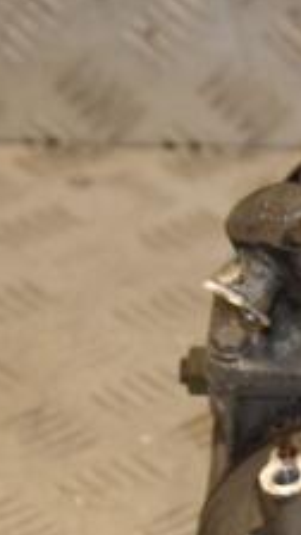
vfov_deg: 10.2
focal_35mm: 210
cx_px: 411
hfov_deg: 5.7
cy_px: 463
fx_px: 2980
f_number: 6.3
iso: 800
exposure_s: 1/200
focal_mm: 50
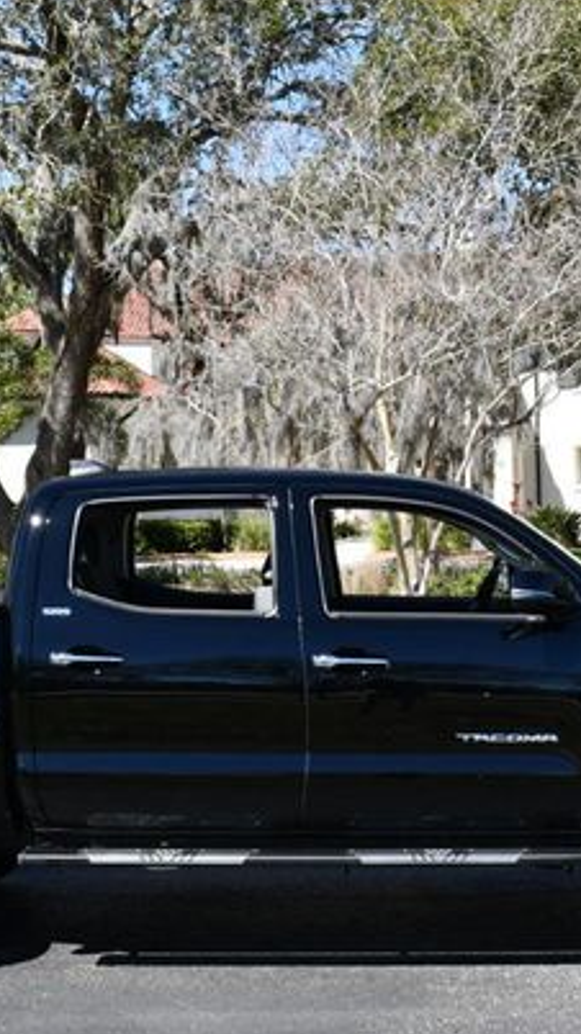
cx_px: 273
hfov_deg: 17.2
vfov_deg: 30.2
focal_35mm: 70
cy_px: 513
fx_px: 1918
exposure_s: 1/250
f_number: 8
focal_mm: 21
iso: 125
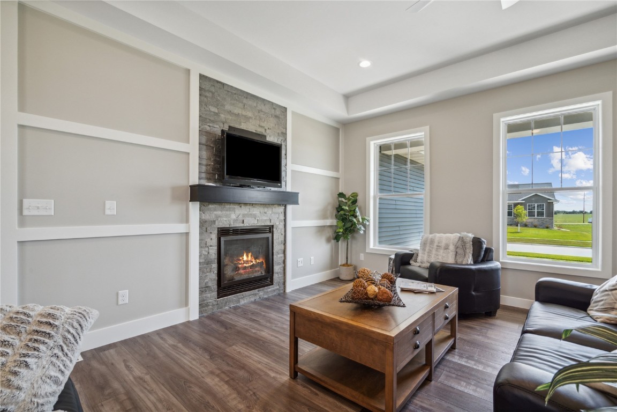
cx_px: 308
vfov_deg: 73.7
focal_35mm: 16
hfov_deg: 96.7
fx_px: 274
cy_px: 206
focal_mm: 16
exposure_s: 1/50
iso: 800
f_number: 10
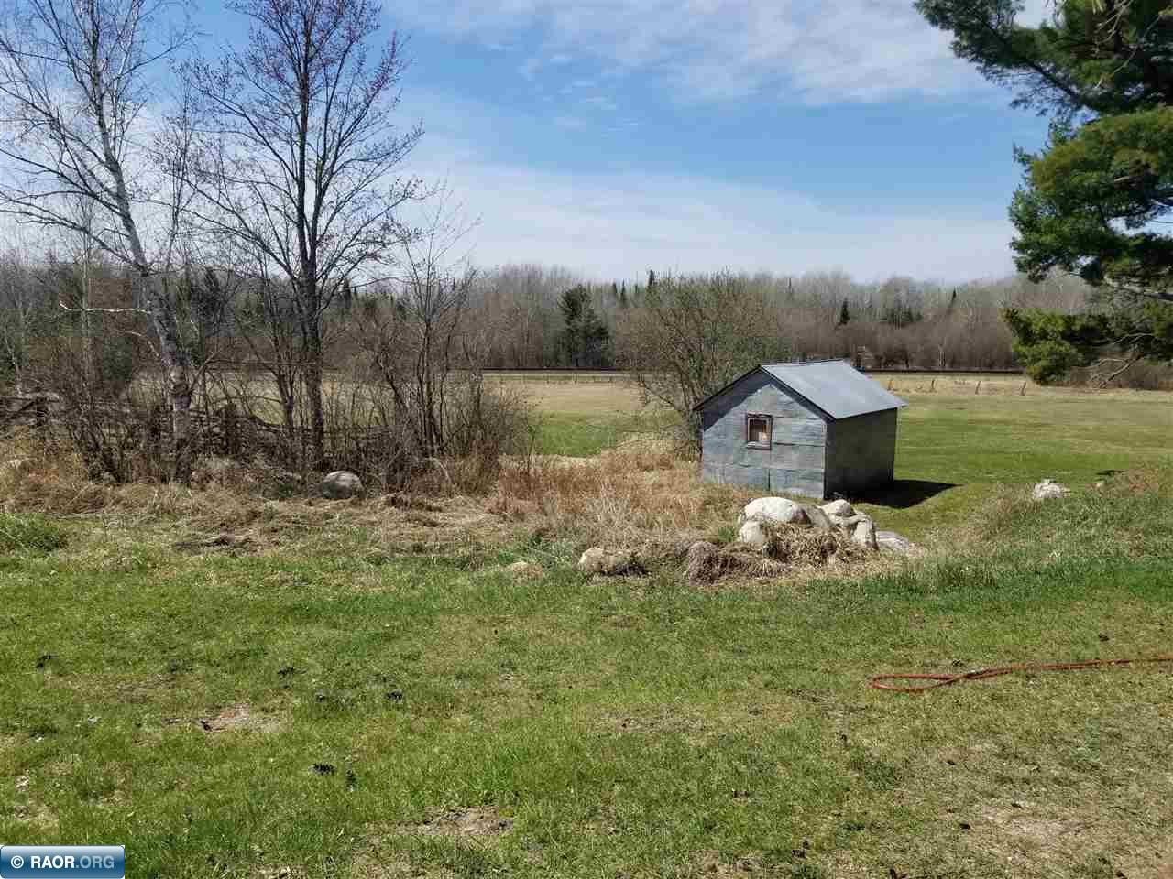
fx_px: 881
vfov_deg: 53.1
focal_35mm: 26
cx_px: 586
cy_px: 440
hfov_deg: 67.3
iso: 50
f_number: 1.7
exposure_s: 1/2960
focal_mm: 4.25
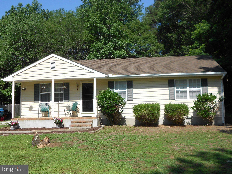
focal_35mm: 37
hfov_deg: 50.1
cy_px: 87
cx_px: 116
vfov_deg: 38.7
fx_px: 248
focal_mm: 6.7
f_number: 3.9
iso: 80
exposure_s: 1/640
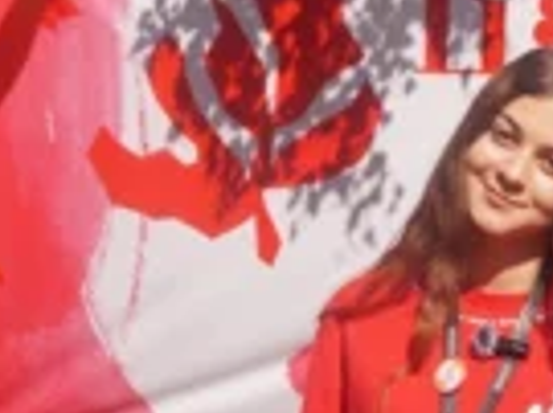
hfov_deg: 20.2
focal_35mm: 94
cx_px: 569
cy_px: 311
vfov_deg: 15.6
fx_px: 1500
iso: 200
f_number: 4
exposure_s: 1/3200
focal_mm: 22
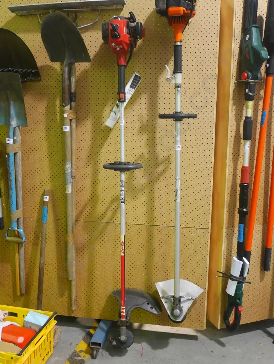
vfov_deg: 49.0
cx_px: 137
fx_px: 401
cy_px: 182
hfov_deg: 37.8
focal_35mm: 38
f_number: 4.3
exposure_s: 1/50
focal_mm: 19
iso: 3200
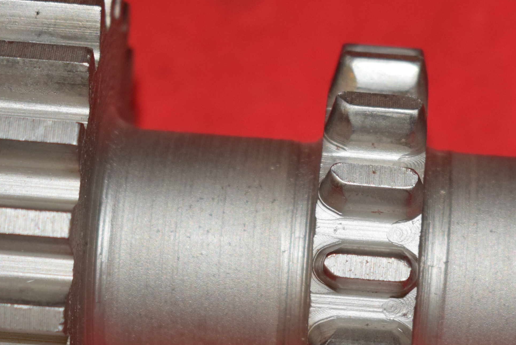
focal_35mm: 167
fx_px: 2394
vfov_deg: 8.2
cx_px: 391
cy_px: 304
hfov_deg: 12.3
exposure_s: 1/160
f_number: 5.3
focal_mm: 48
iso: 640
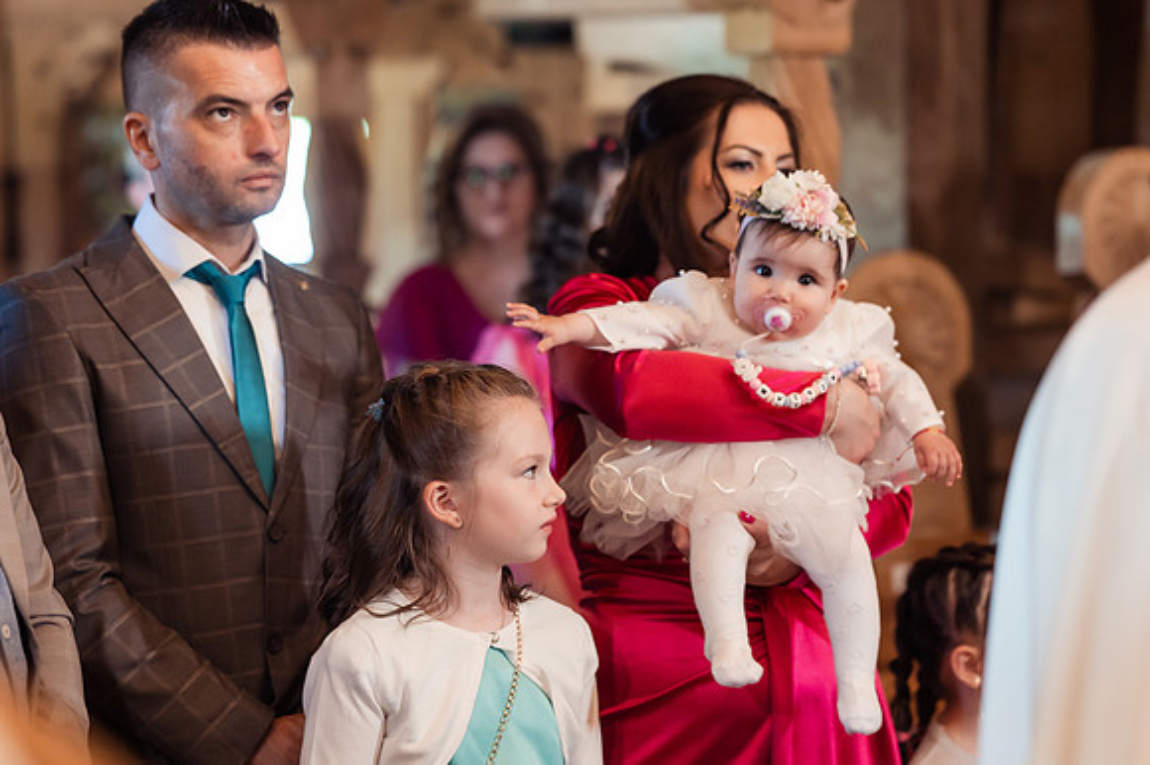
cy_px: 403
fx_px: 2906
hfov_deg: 22.4
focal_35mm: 91
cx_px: 547
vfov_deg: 15.0
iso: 1250
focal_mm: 85
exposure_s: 1/200
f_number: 2.2
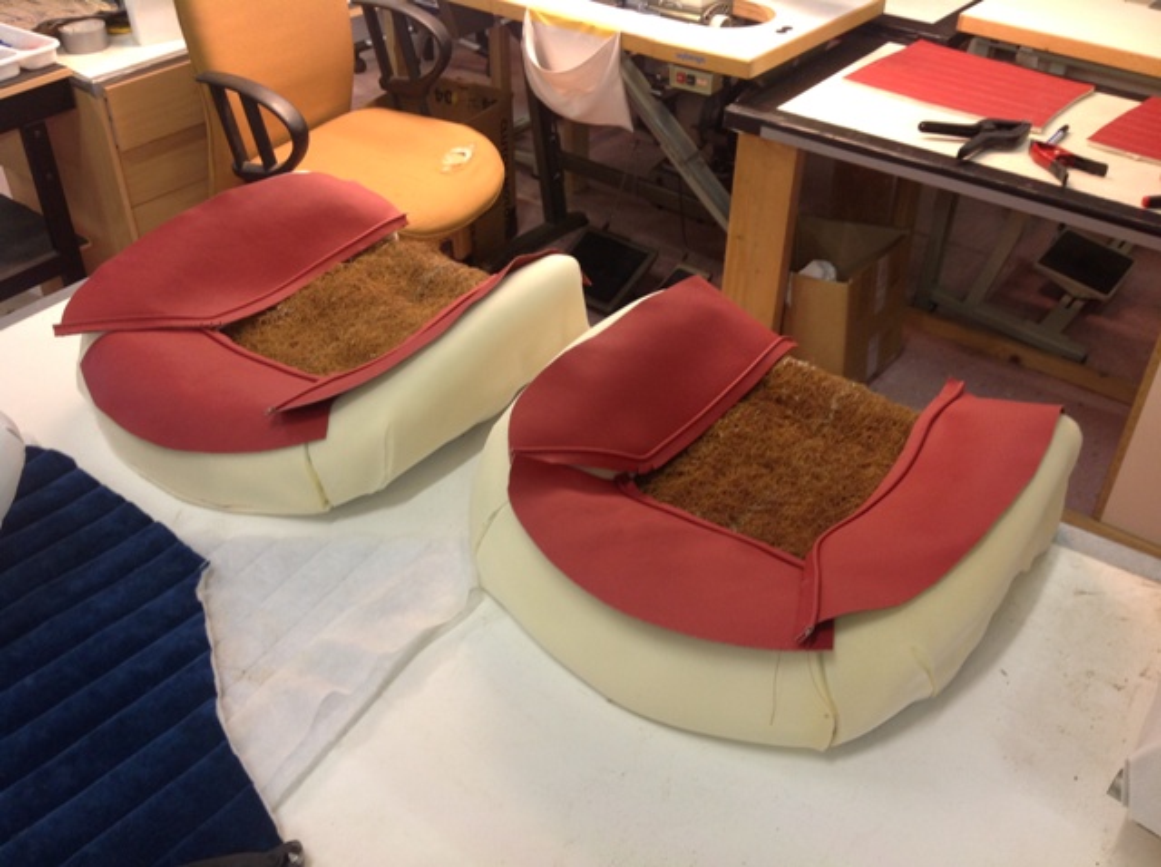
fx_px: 1172
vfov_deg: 40.6
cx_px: 580
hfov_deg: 52.7
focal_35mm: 35
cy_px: 434
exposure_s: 1/15
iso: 80
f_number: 2.4
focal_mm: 4.28
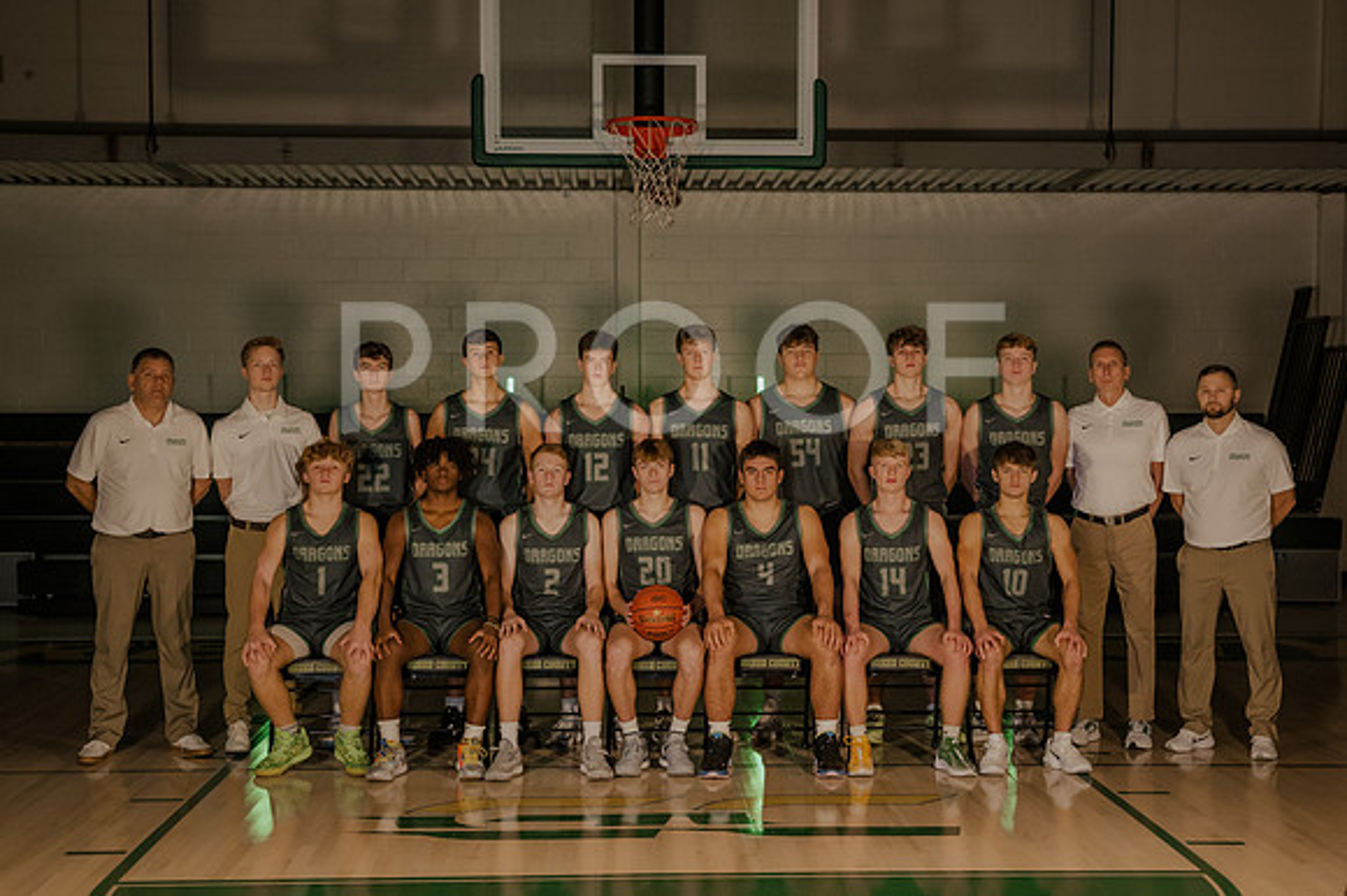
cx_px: 691
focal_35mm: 58
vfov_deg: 23.5
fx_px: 2151
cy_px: 474
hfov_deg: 34.8
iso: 800
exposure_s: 1/125
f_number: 1.8
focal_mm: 35
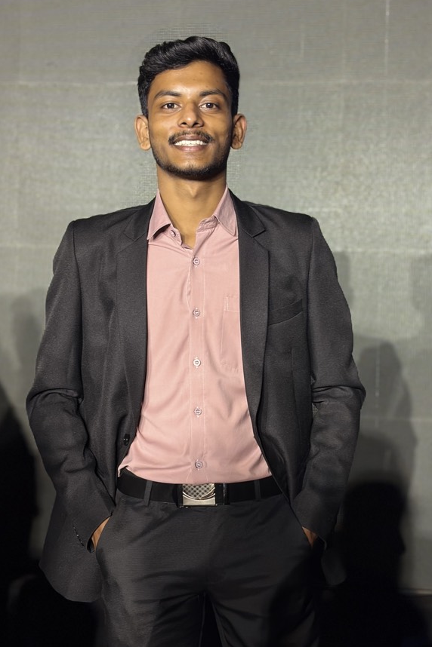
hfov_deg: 21.5
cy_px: 327
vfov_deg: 31.9
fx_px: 1134
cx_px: 258
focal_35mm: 63
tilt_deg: -2.2
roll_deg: -1.4
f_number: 1.6
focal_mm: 5.96
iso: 100
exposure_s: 1/50
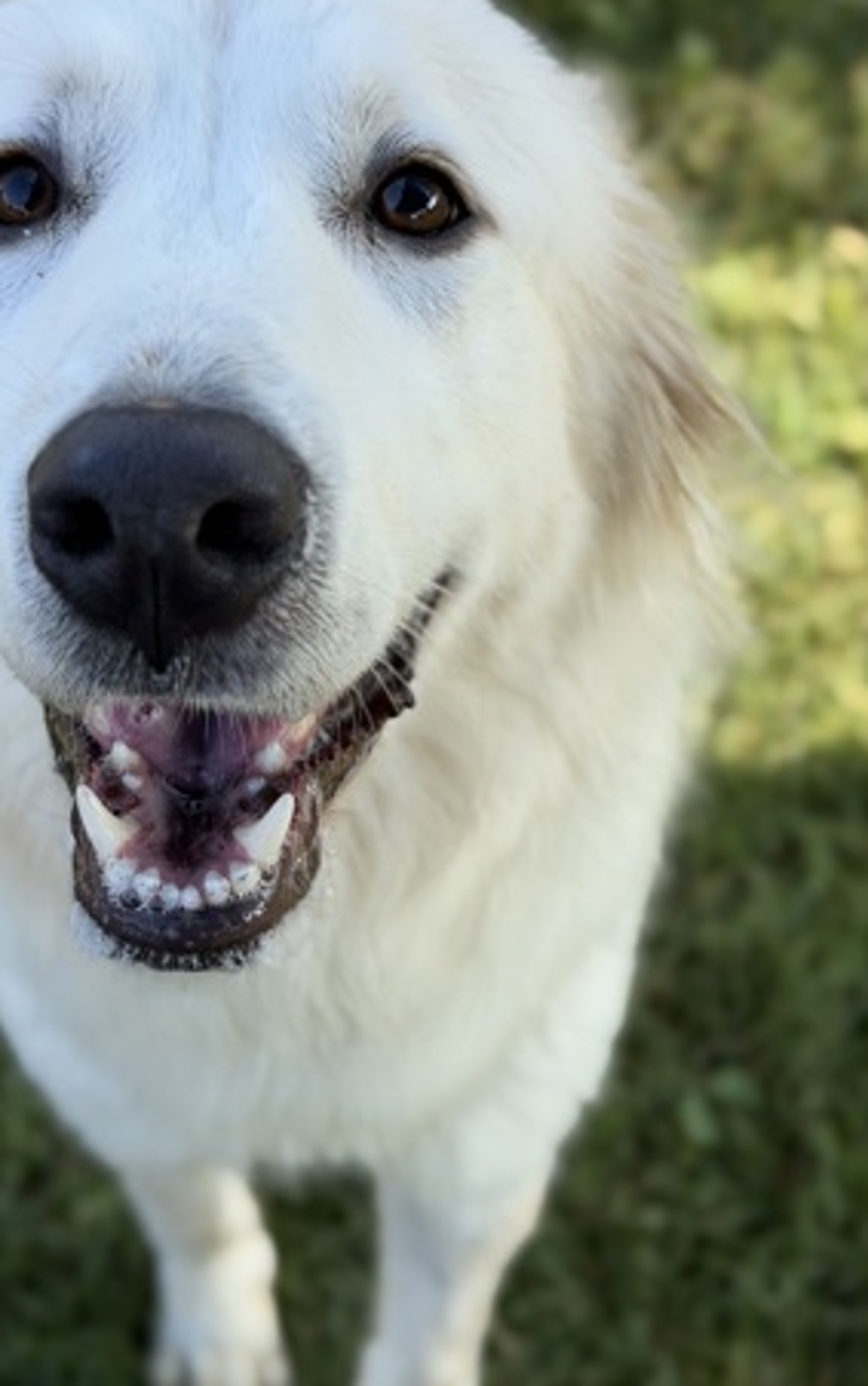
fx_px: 2381
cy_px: 601
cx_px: 294
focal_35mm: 63
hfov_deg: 20.6
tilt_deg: -46.0
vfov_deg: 32.4
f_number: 1.78
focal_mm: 6.76
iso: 64
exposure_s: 1/1070
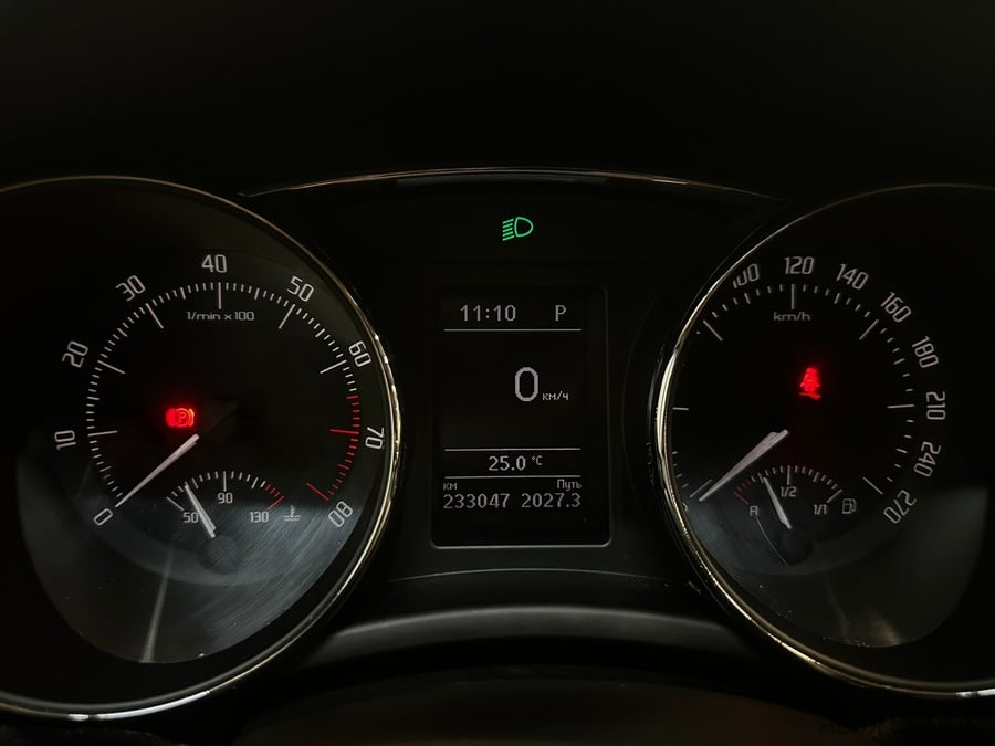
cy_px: 373
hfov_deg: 71.6
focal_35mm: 24
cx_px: 498
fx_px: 690
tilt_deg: -24.0
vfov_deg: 56.8
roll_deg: -0.8
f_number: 1.78
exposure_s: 1/32
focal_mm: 6.86
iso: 800
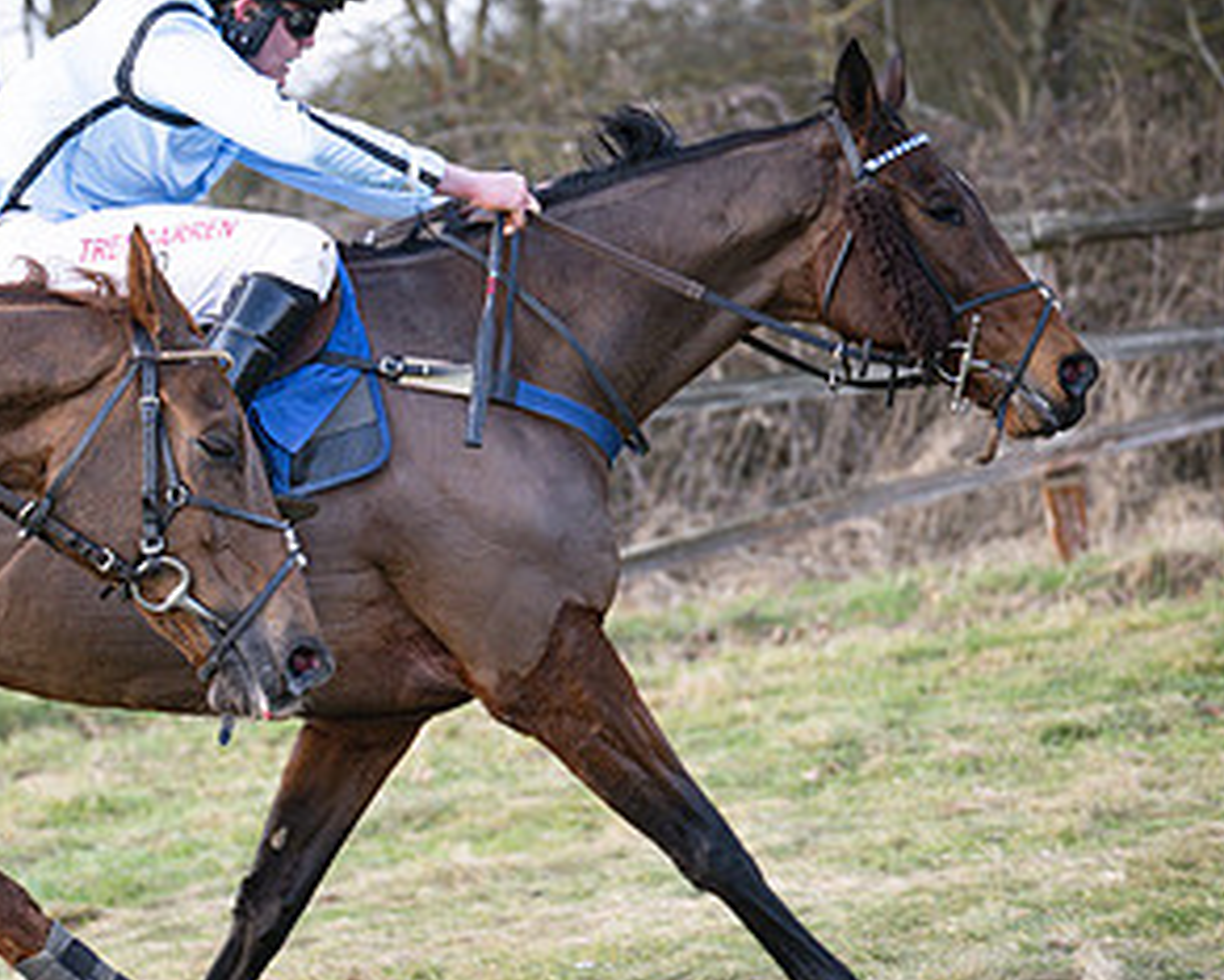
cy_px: 666
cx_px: 172
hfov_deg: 12.6
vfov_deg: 10.2
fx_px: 5510
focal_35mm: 152
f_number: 2.8
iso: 400
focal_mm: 70
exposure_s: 1/1600
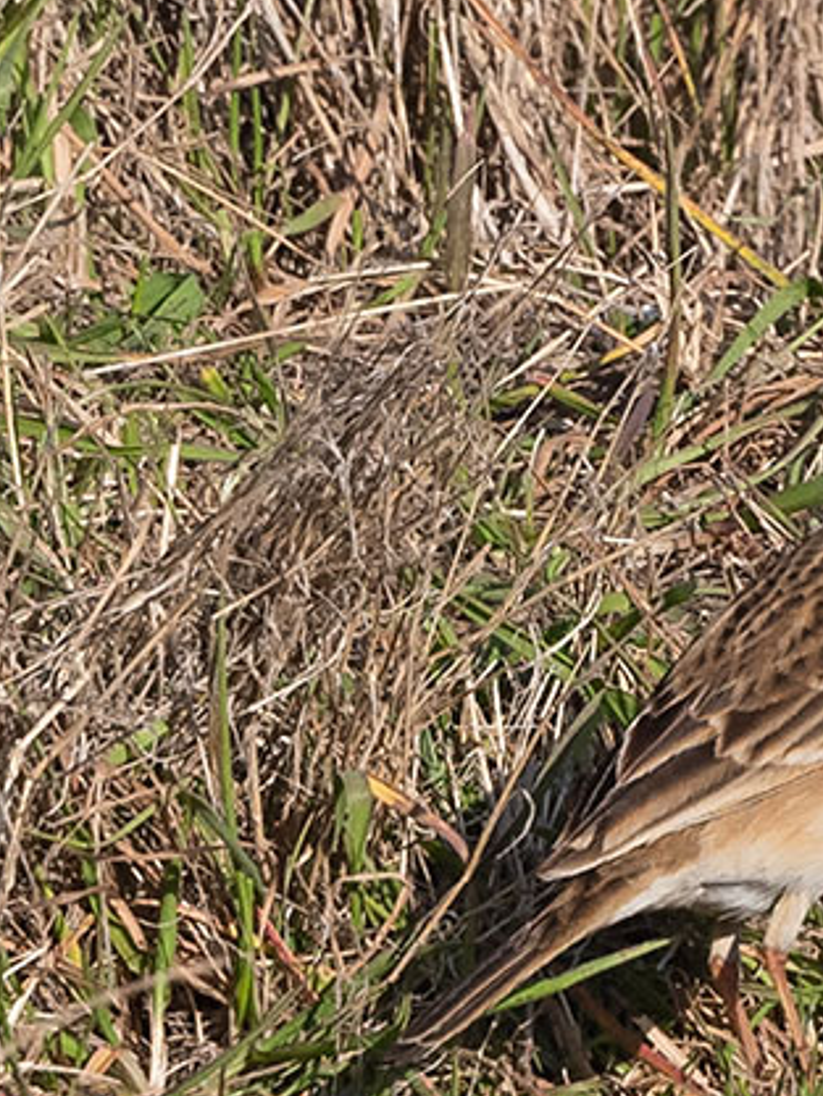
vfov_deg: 1.1
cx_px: 1175
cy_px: 647
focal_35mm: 1815
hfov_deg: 0.8
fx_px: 57506
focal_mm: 500
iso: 400
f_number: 6.3
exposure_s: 1/2500
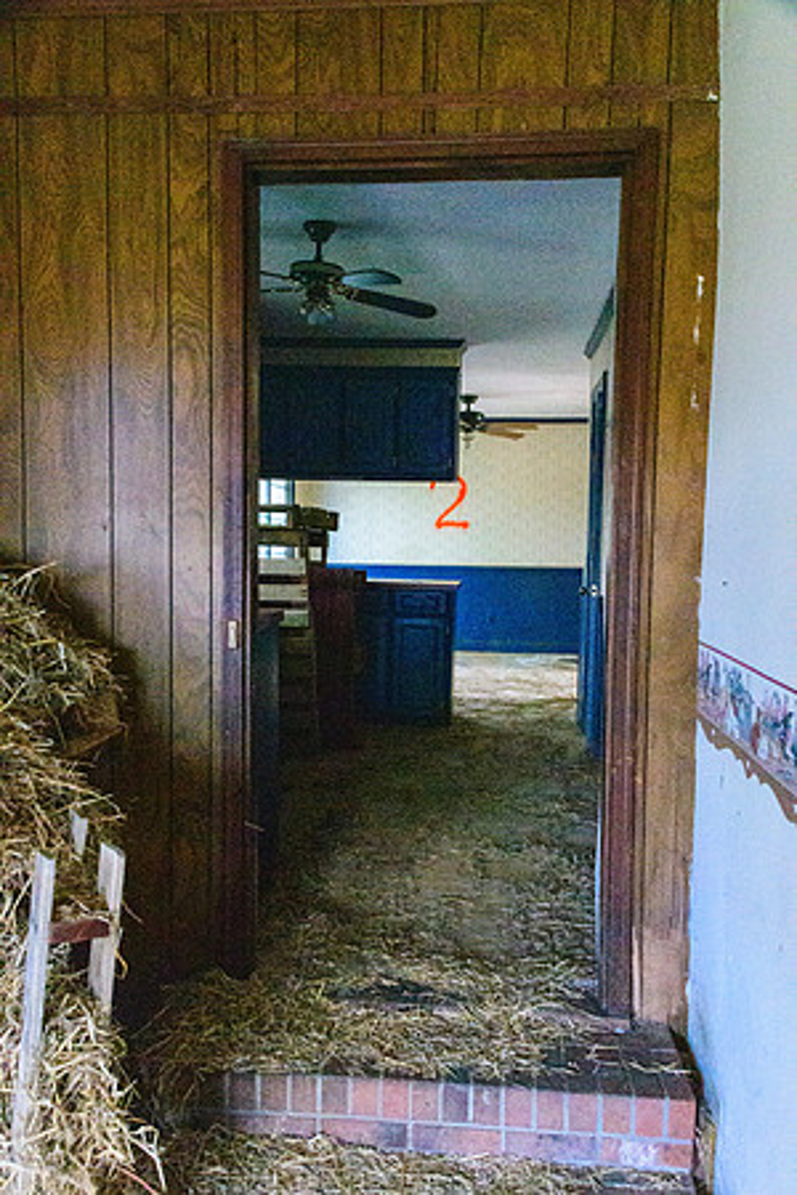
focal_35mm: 27
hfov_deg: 47.9
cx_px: 398
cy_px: 598
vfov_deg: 67.4
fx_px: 897
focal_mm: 18
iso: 16000
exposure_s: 1/200
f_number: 9
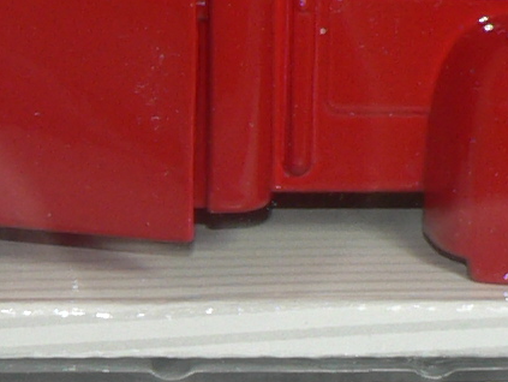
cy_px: 316
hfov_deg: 7.6
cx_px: 226
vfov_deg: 5.7
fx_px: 3819
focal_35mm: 260
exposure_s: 1/60
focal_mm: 7.2
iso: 80
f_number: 2.8
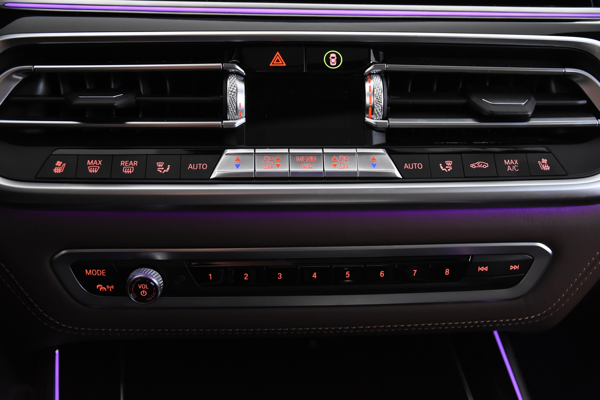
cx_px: 300
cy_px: 200
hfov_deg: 42.3
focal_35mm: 46
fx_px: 775
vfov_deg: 28.9
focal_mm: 31
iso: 2800
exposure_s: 1/50
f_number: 3.3
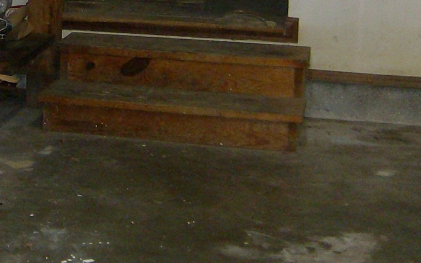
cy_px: -56
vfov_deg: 12.4
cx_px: -1
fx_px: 1182
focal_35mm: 103
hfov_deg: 19.6
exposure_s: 1/60
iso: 200
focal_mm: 6
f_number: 2.8
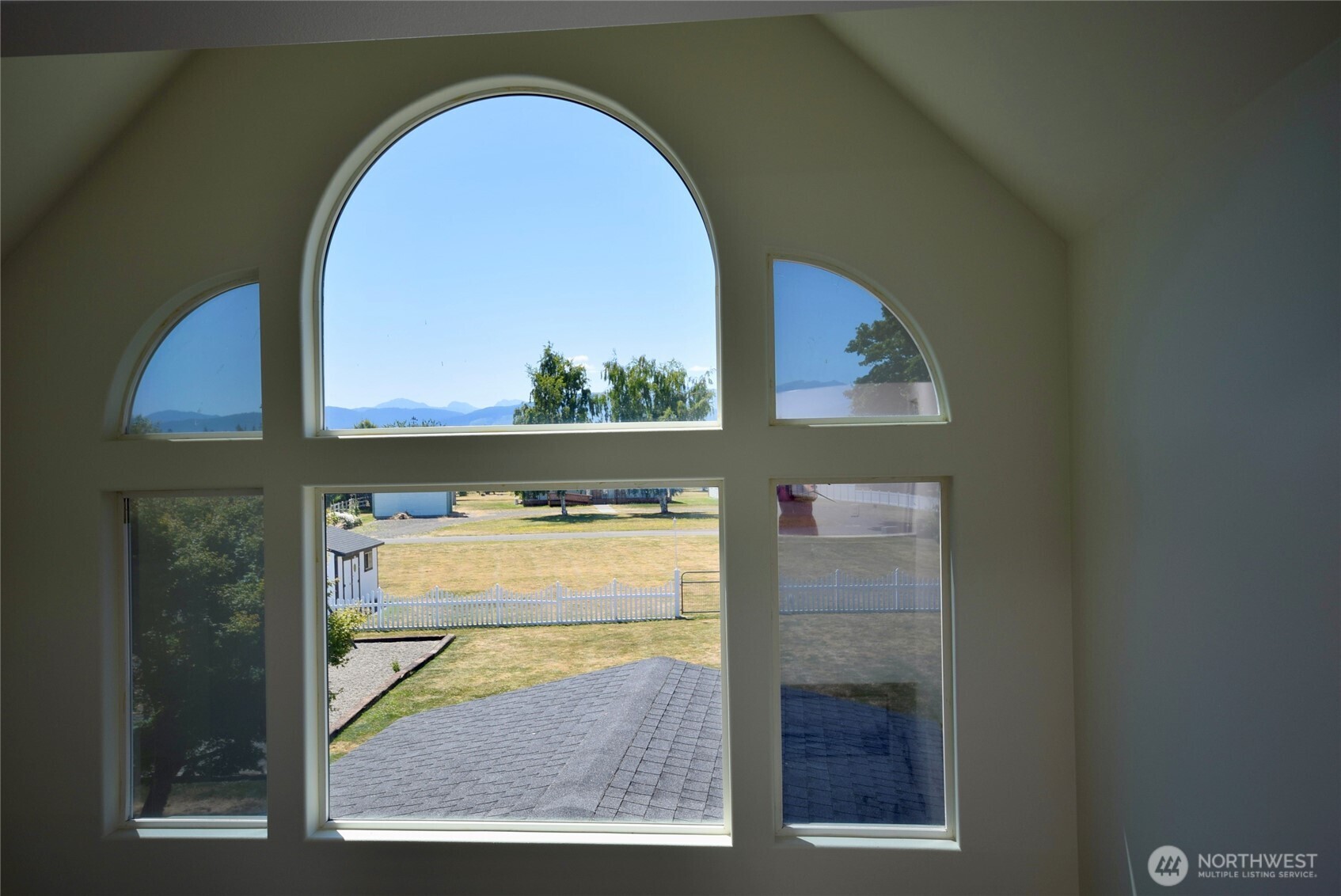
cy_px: 448
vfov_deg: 43.7
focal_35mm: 30
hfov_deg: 61.9
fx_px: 1118
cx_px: 670
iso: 100
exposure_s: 1/250
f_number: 5.6
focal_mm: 20
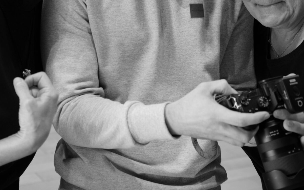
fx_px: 630
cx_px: 137
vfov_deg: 16.8
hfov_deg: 27.1
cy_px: -3
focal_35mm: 76
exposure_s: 1/125
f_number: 2.8
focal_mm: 35
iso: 500
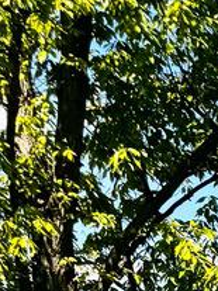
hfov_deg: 7.1
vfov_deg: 9.5
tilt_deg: -8.5
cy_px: 775
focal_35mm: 178
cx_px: 734
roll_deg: -1.0
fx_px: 1496
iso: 80
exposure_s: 1/2833
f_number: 1.78
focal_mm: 6.76
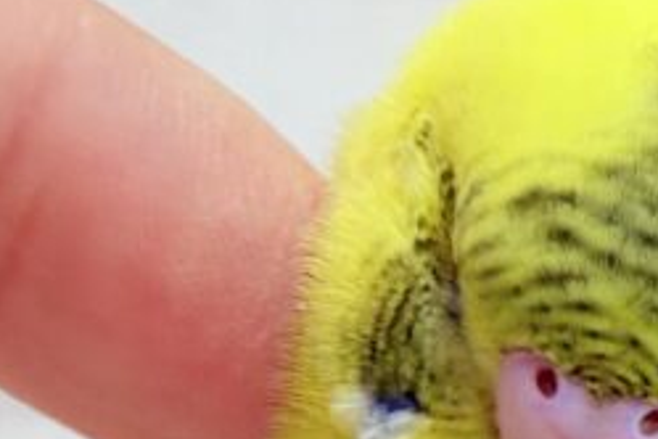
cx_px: 1197
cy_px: 666
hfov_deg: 7.6
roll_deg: -1.8
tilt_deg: -12.7
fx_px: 4770
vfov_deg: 5.2
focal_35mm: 261
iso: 32
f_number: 1.6
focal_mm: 5.96
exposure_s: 1/50
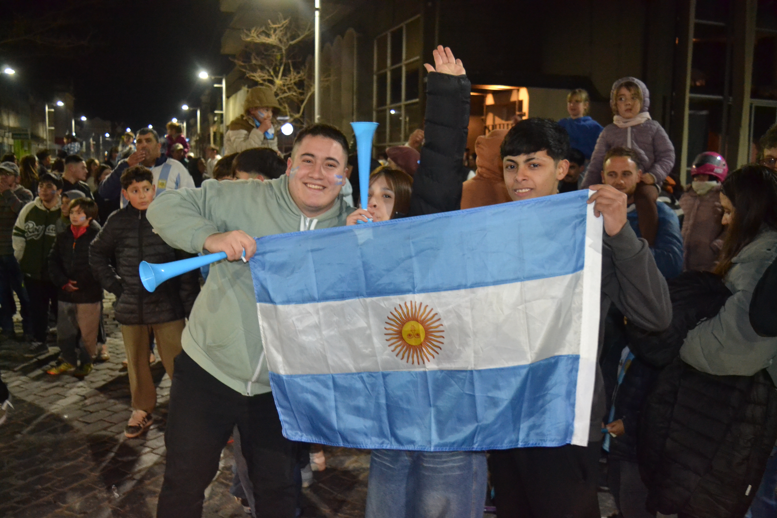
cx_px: 388
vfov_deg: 40.0
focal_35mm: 33
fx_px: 712
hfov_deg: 57.2
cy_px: 259
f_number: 3.8
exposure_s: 1/60
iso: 2800
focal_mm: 22
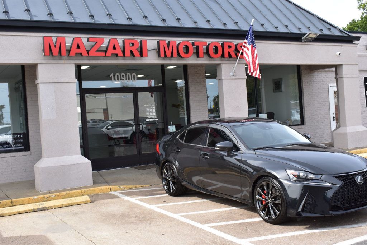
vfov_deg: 30.8
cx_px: 184
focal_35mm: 44
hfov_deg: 45.0
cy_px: 122
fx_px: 443
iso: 400
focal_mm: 29
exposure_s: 1/250
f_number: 10
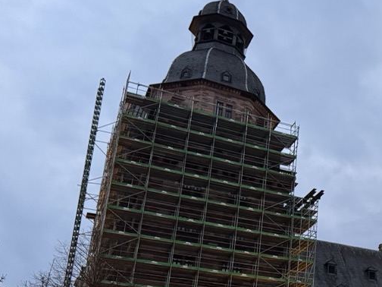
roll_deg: +0.8
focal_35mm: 61
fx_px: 673
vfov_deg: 23.6
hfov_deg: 27.5
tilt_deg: +18.7
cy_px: 240
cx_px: 471
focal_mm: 6.76
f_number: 1.78
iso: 640
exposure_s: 1/50
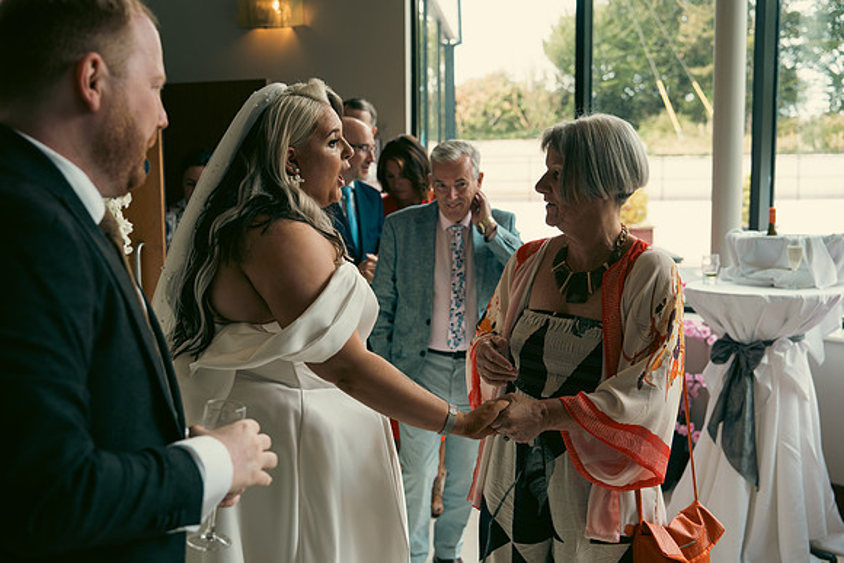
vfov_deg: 32.6
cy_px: 282
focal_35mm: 41
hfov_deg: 47.4
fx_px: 961
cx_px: 422
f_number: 3.5
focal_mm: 41
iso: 250
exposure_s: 1/160
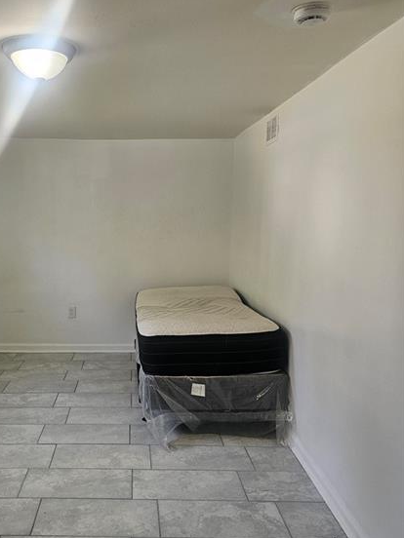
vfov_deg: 56.4
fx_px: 498
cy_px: 324
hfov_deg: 43.4
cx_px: 128
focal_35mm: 32
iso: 250
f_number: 1.7
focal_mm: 6.3
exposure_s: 1/120
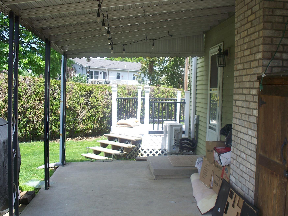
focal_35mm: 42
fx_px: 350
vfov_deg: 34.4
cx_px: 150
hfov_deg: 44.8
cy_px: 114
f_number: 2.8
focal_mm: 7.54
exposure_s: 1/400
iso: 80
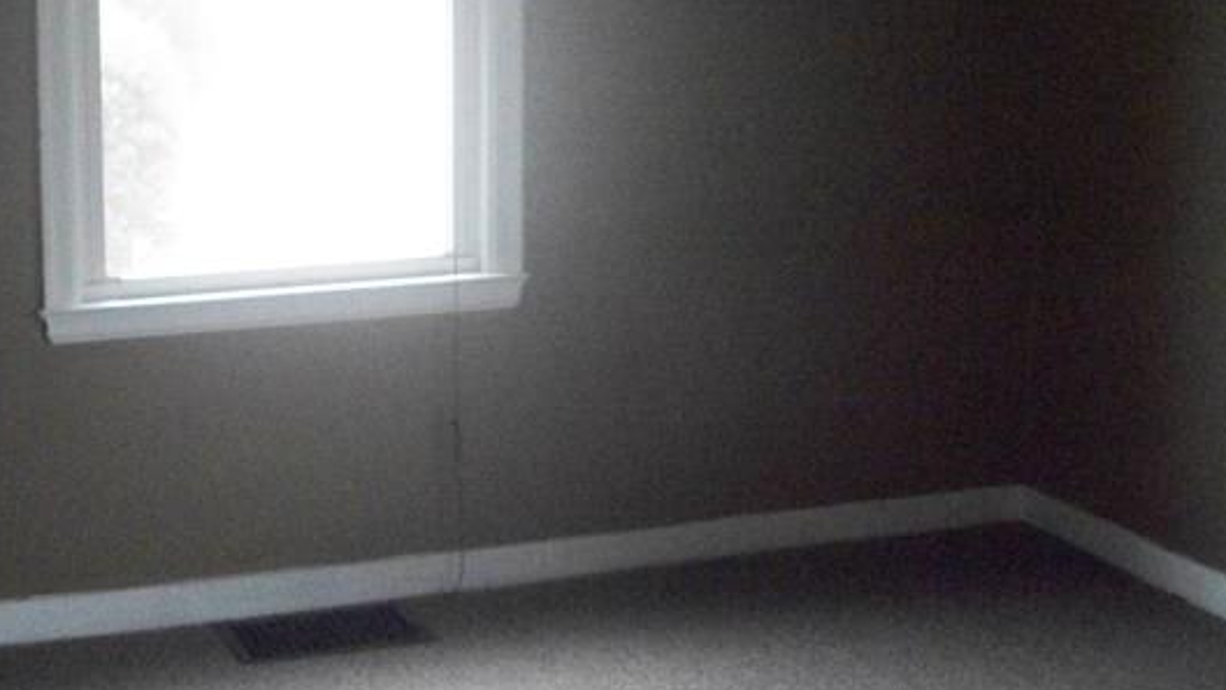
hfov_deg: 28.6
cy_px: 332
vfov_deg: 16.3
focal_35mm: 74
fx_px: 2406
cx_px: 536
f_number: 3.1
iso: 640
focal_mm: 6.3
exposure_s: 1/50
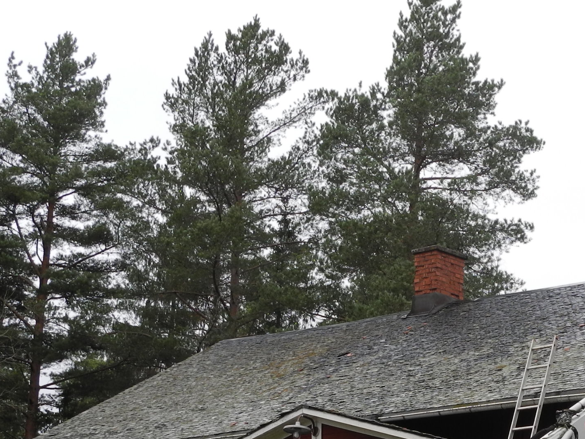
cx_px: 610
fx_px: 1589
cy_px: 400
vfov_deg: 15.5
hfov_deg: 20.1
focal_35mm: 94
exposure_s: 1/100
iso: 100
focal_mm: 8.8
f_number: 3.2
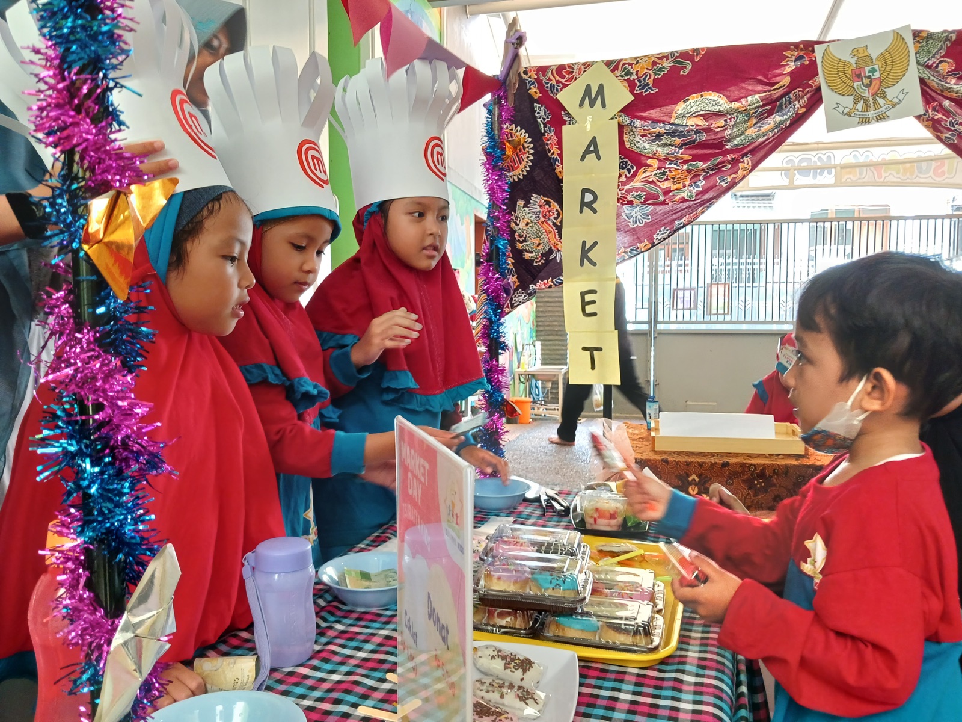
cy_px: 361
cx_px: 481
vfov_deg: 51.4
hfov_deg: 65.3
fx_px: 750
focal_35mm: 27
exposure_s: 1/50
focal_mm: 4
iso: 200
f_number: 1.8
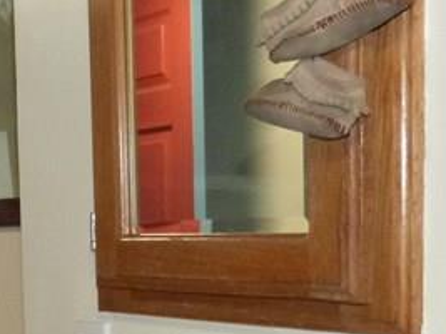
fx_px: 1236
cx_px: -7
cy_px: 372
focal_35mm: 96
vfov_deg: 15.0
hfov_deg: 19.8
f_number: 2.8
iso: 400
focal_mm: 4.5
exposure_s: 1/60
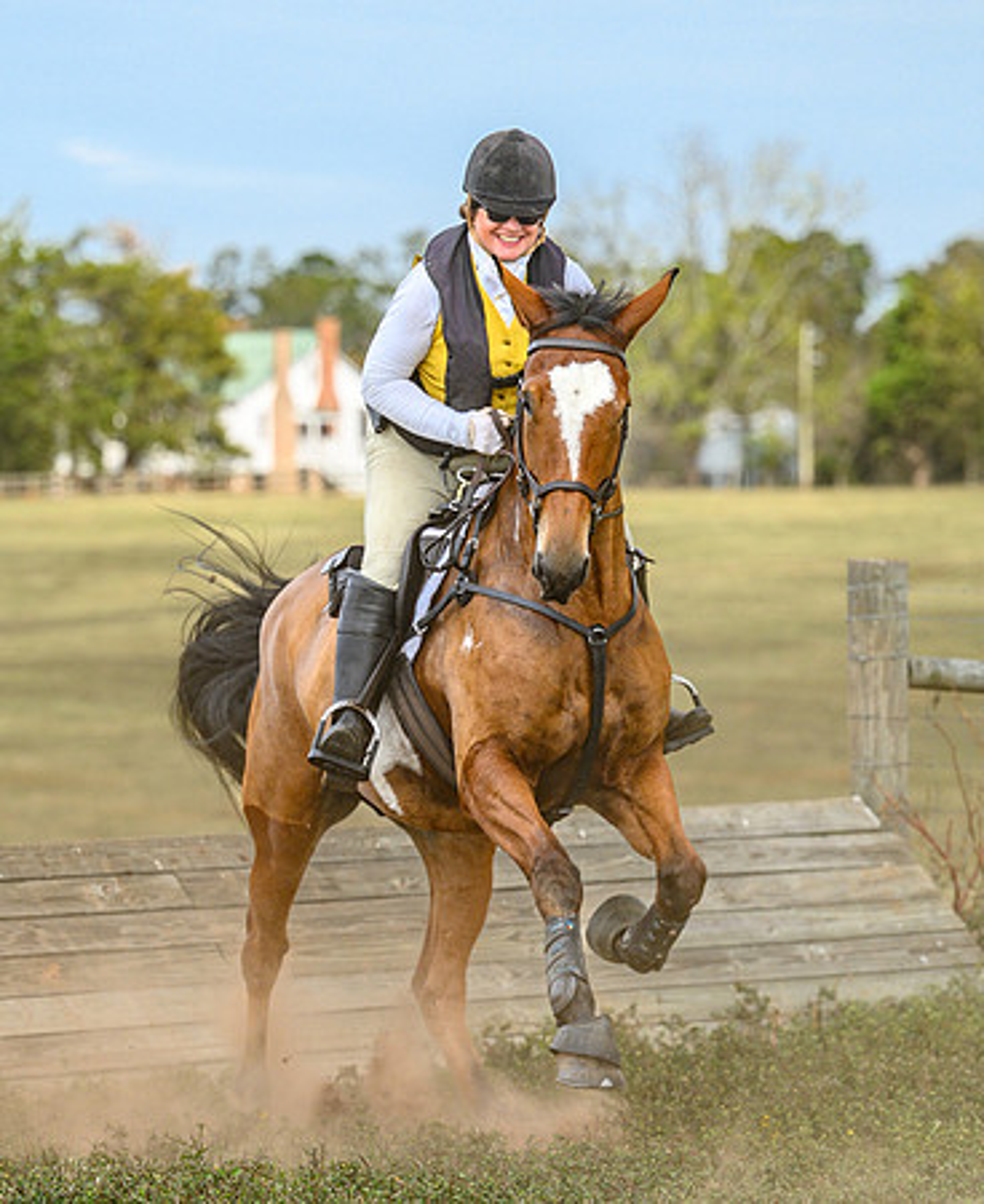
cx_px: 387
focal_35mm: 202
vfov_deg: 9.5
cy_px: 618
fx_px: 7272
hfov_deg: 7.7
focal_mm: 120
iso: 400
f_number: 3.5
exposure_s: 1/1000
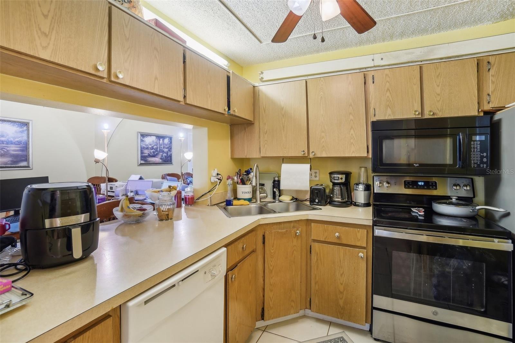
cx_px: 258
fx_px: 215
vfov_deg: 77.3
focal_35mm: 15
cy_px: 172
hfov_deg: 100.4
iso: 400
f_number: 4
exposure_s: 1/20
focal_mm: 10
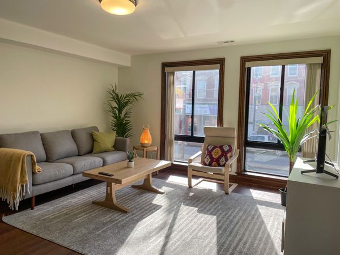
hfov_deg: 67.3
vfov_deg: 53.1
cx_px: 170
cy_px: 128
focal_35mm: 26
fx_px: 255
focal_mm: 4.2
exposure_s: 1/400
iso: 32
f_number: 1.6
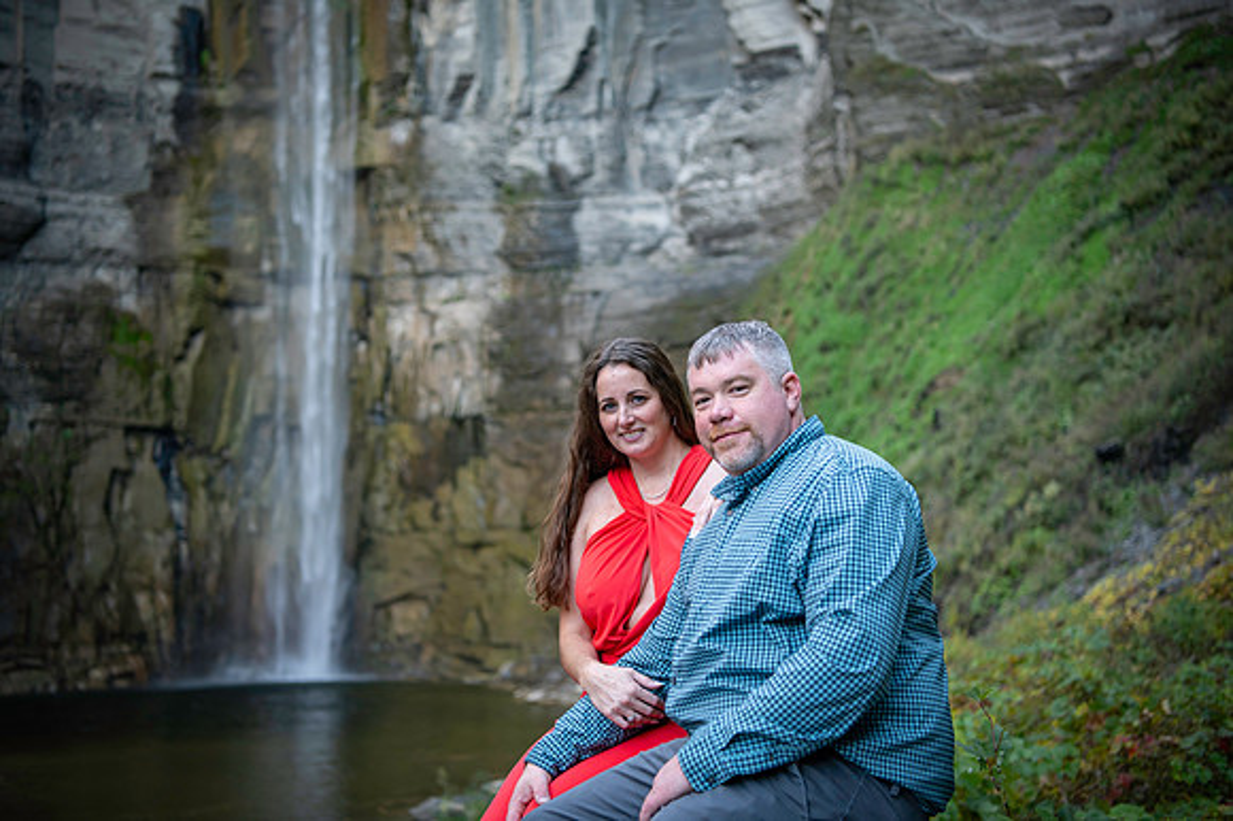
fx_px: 1575
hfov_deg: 42.8
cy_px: 410
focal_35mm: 46
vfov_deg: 29.2
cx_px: 616
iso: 640
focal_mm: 46
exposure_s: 1/250
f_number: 2.8
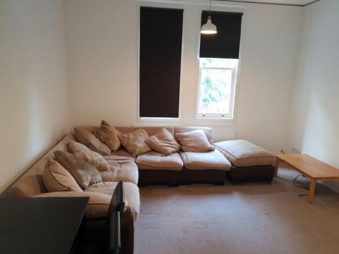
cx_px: 170
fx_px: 255
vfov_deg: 53.0
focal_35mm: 26
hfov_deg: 67.3
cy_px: 127
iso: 250
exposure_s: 1/33
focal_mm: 4.3
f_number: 2.4
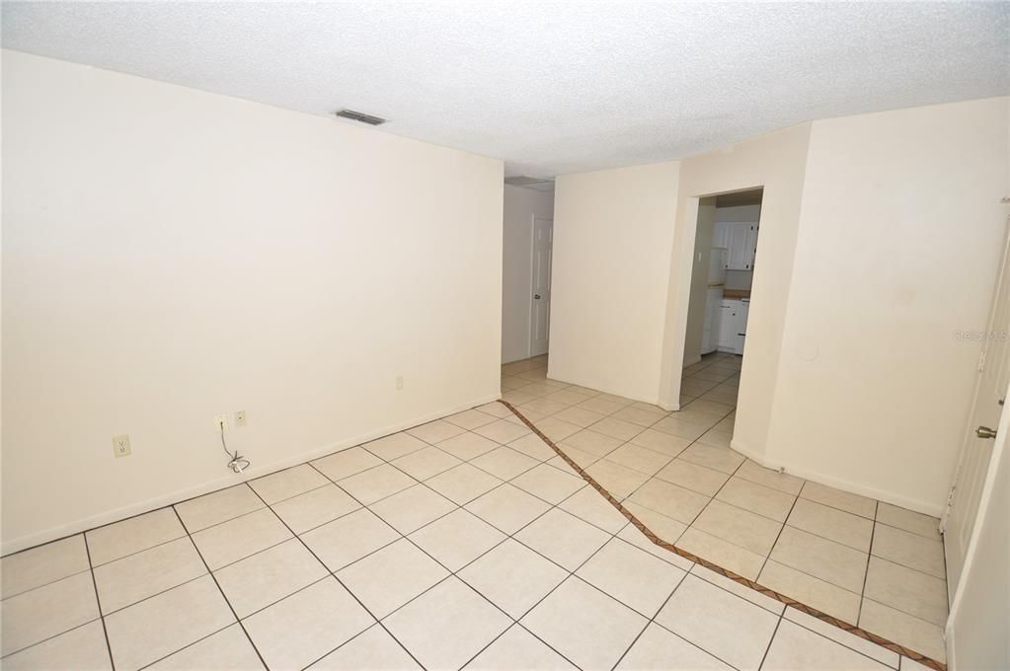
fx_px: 420
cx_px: 505
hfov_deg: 100.4
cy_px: 336
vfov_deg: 77.2
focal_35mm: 15
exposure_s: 1/60
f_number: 4
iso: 200
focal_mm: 10
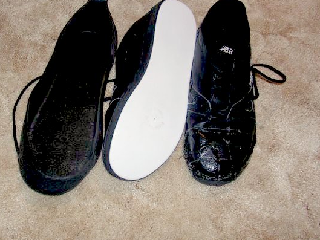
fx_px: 425
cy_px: 102
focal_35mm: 46
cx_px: 143
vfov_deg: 31.5
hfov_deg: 41.2
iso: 50
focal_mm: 5.8
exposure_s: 1/60.1
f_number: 2.8
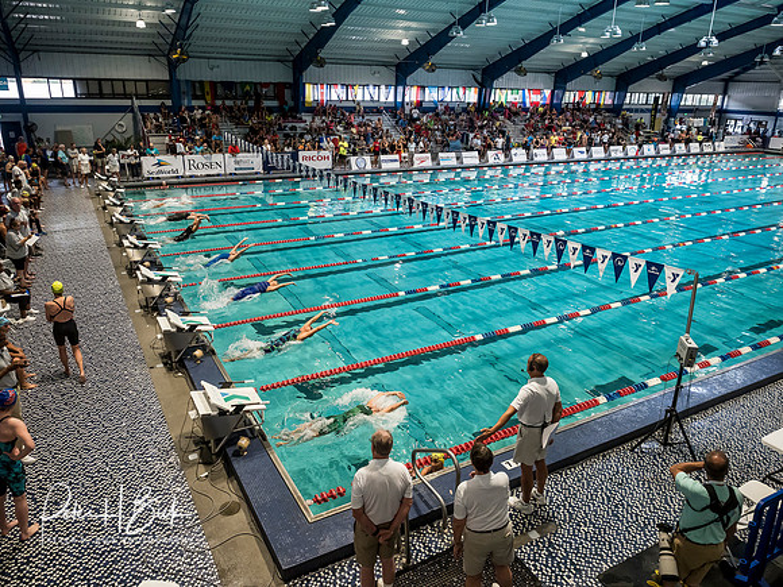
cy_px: 294
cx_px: 392
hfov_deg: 71.6
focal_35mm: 24
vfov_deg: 56.8
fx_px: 543
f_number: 2.8
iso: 2000
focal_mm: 12
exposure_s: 1/500
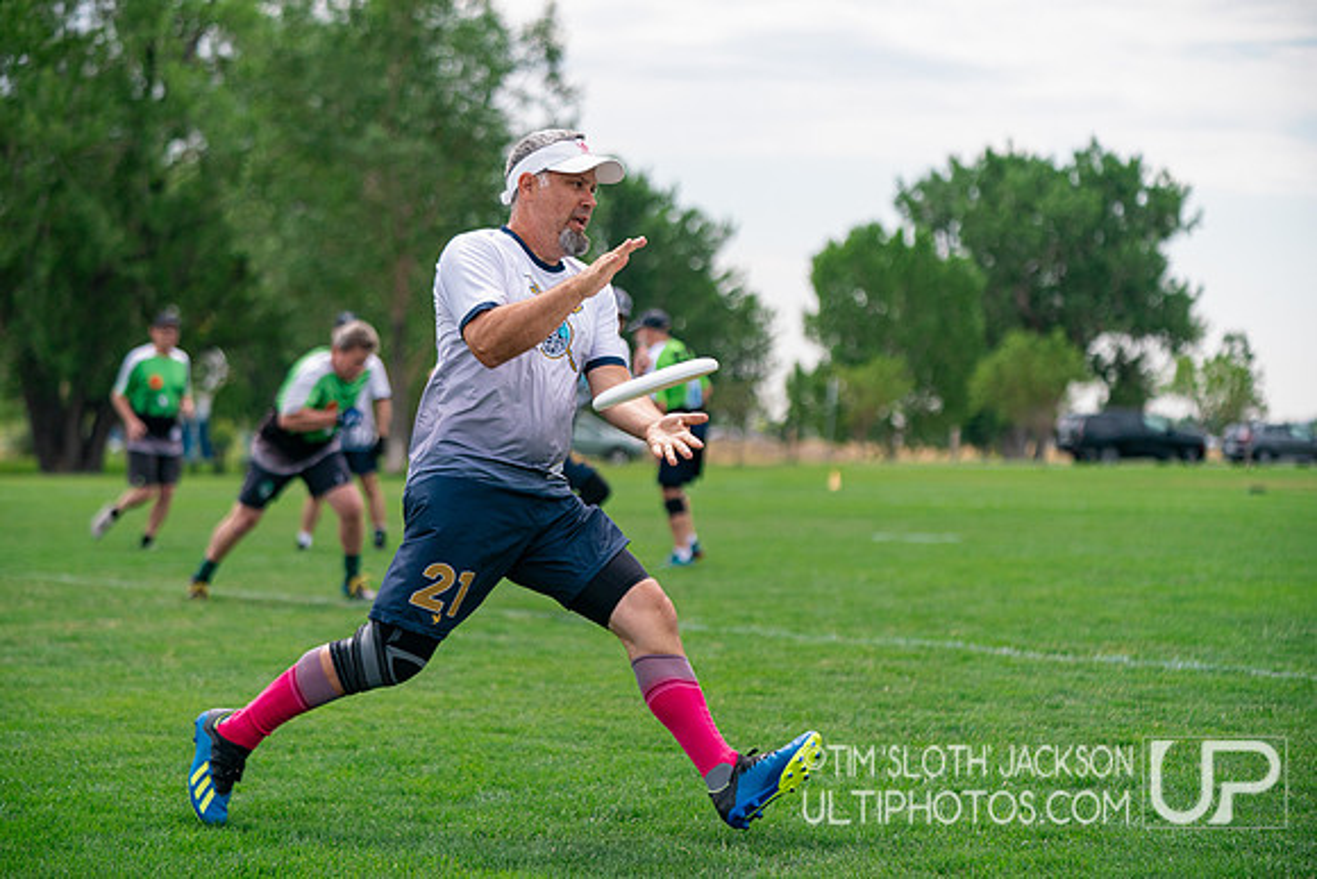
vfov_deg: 15.5
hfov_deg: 23.1
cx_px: 658
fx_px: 3220
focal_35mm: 88
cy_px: 440
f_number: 2.8
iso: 500
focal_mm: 88
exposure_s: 1/8000
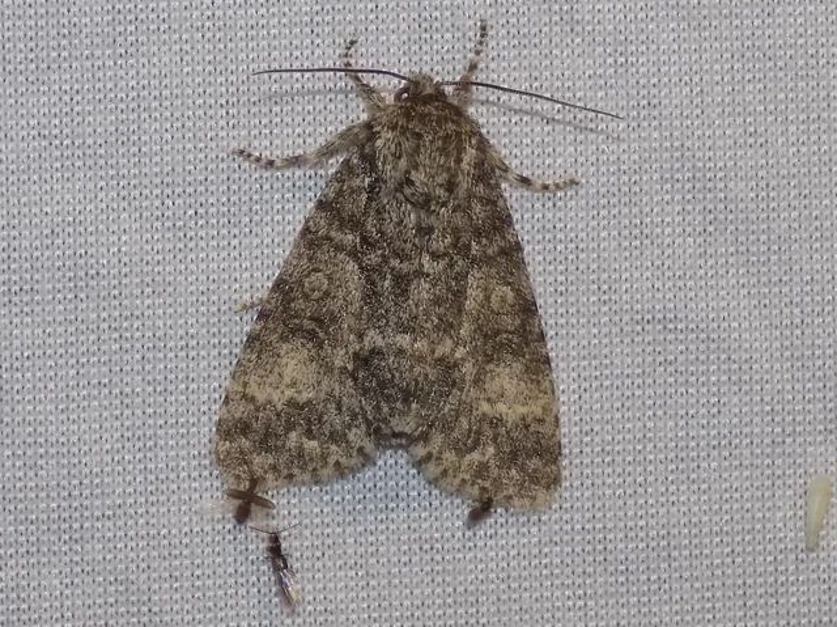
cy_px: 314
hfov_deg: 20.2
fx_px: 2344
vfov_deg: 15.2
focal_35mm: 97
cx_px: 418
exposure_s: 1/30
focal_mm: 17.2
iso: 200
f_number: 4.6
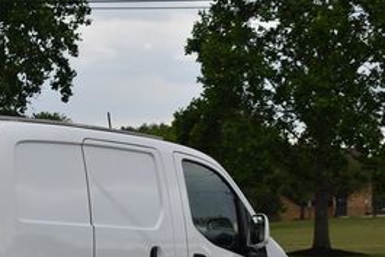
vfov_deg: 9.5
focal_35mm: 145
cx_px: 15
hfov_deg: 14.0
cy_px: 201
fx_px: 1551
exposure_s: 1/250
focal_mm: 40
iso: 200
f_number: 5.6
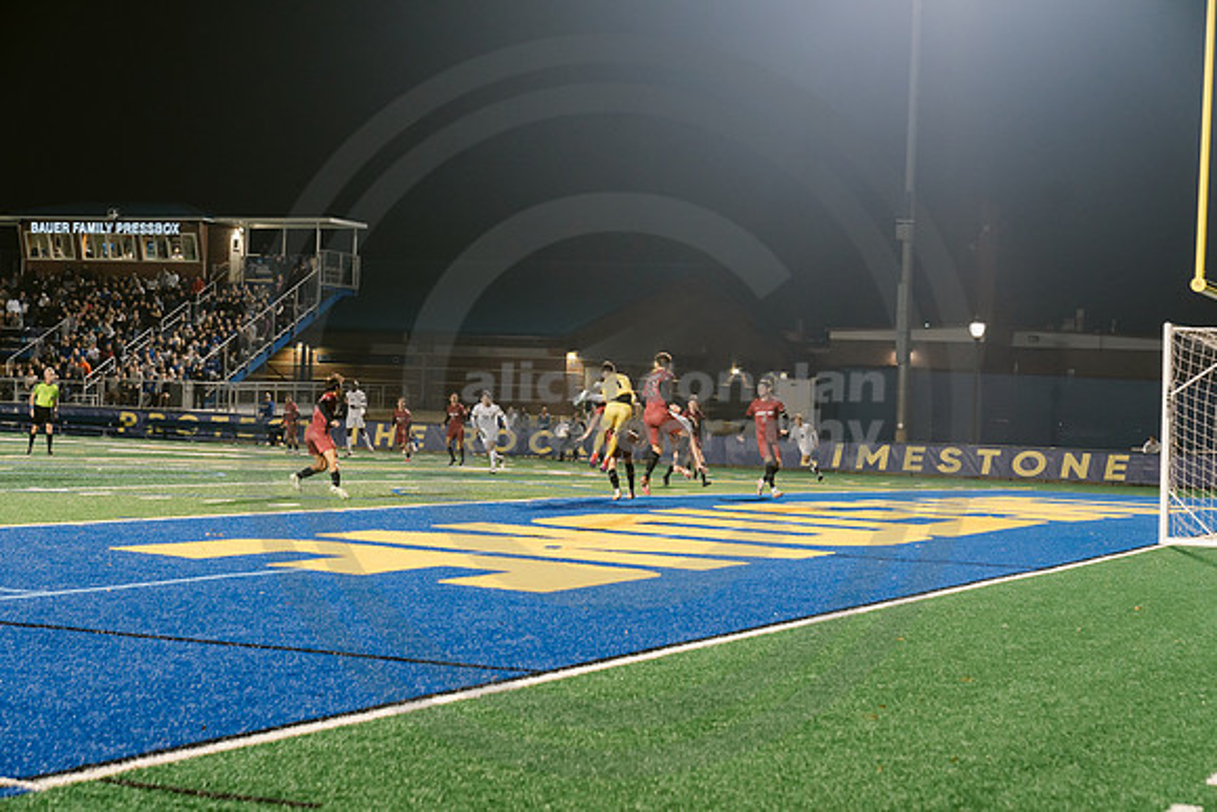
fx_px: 2367
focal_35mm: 70
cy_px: 406
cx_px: 608
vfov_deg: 19.5
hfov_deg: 28.8
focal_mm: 70
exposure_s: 1/200
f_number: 4.5
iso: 2500
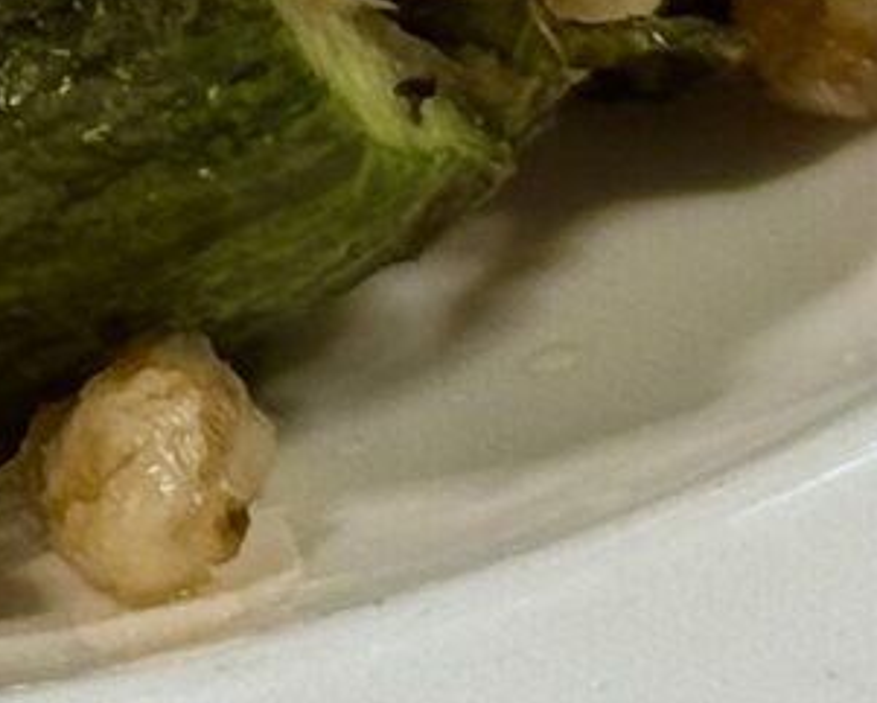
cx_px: -839
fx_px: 10334
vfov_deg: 3.8
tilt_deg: -45.4
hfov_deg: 4.8
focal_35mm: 398
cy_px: -1348
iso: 80
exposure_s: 1/67
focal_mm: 6.76
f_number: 1.78
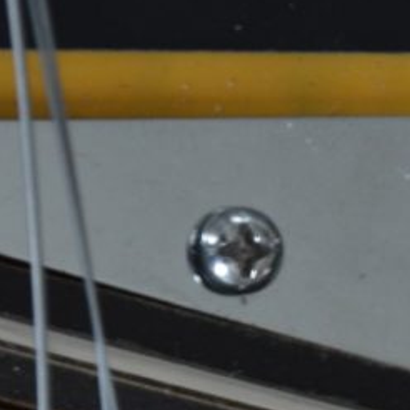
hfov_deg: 3.1
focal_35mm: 558
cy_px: 577
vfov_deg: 3.1
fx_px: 7474
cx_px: 232
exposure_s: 1/25
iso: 800
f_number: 5.6
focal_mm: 105
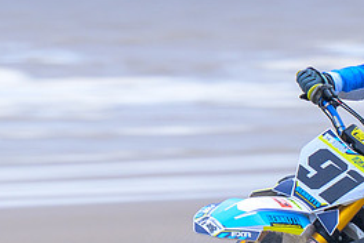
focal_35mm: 1144
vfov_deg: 1.2
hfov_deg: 1.8
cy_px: 251
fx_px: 11566
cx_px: 288
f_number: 6.3
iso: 90
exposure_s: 1/200
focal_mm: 200
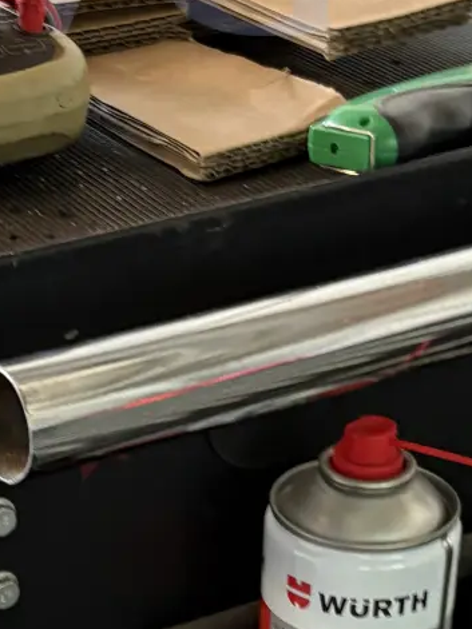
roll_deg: +1.4
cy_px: 606
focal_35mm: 106
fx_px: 1928
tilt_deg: -28.7
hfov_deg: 13.9
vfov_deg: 18.2
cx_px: 154
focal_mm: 5.96
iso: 200
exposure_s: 1/50
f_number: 1.6
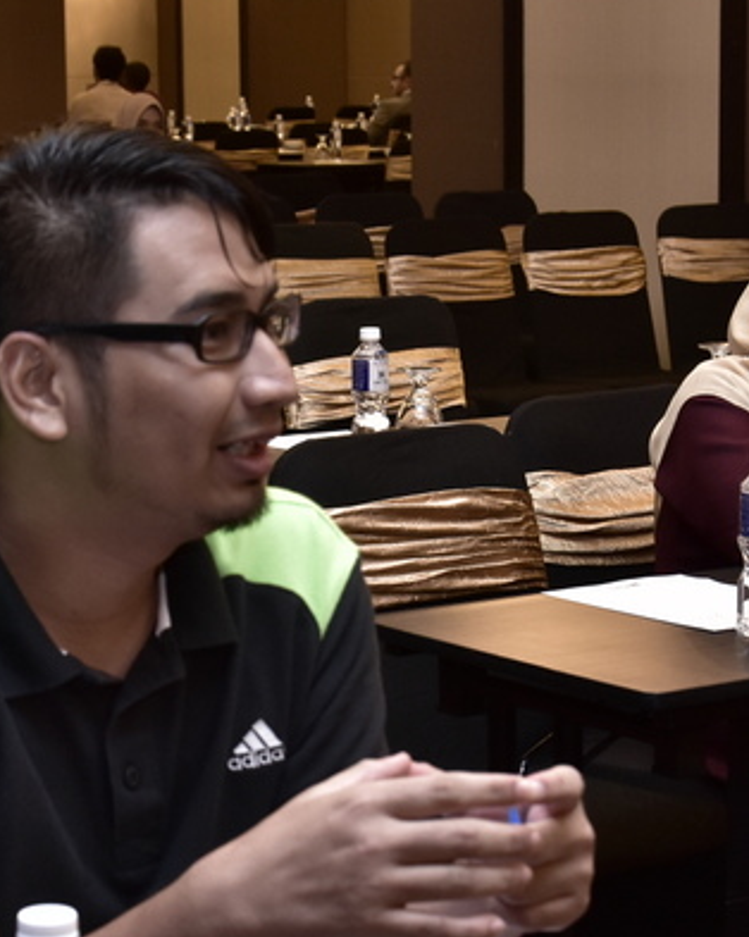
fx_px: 3023
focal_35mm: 109
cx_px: 370
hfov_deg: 14.1
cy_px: 601
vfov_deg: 17.6
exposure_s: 1/50
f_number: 6.3
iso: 1000
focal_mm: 38
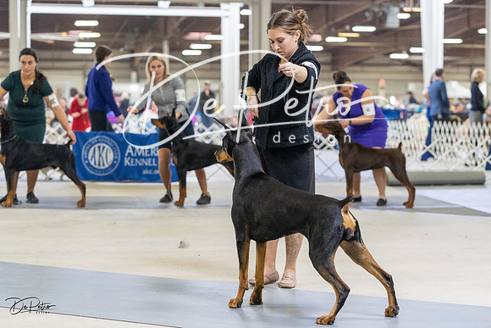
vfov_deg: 17.3
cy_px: 164
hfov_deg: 25.7
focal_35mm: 79
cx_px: 246
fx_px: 1078
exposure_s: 1/320
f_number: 3.5
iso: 6400
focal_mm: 79
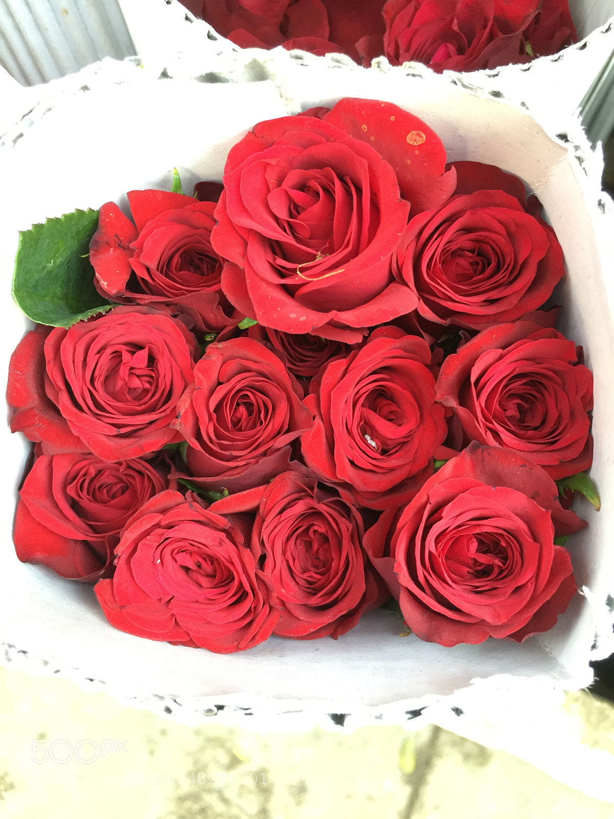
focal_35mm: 29
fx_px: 686
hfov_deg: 48.2
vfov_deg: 61.7
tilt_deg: -63.3
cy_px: 410
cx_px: 307
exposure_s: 1/33
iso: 125
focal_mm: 4.15
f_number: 2.2
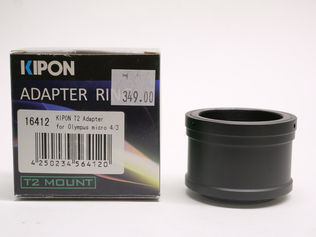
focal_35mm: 60
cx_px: 158
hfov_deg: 32.2
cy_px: 118
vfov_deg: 24.4
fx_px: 548
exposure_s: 1/100
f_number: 8
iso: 2500
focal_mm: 30
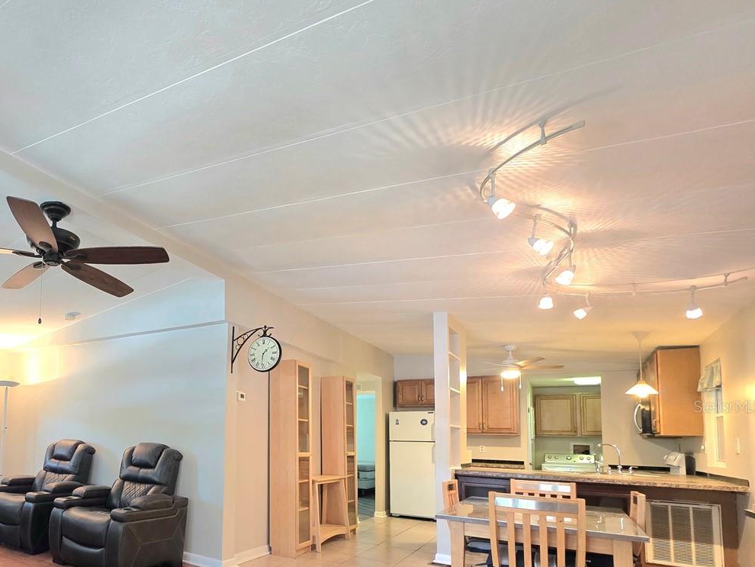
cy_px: 406
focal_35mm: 21
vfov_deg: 60.9
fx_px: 458
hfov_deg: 71.4
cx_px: 156
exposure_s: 1/60.2
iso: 160
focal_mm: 2.2
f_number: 1.9
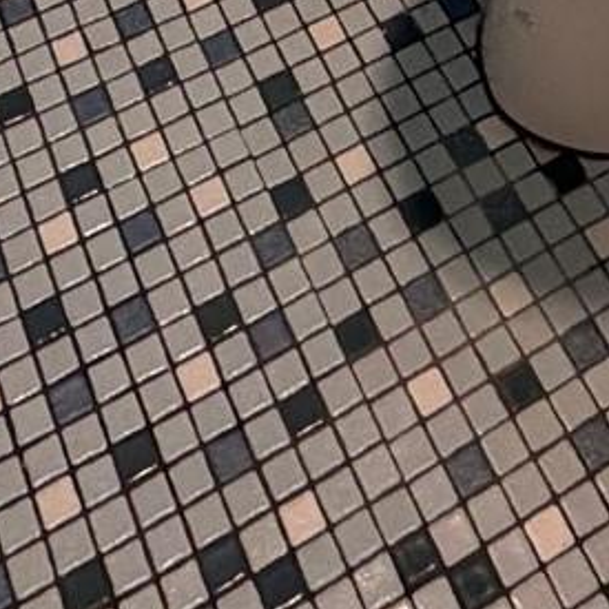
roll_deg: +0.4
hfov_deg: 18.8
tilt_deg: -23.1
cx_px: 399
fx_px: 1831
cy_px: -968
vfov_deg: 12.9
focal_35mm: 92
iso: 320
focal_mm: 2.22
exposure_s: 1/60
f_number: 2.2
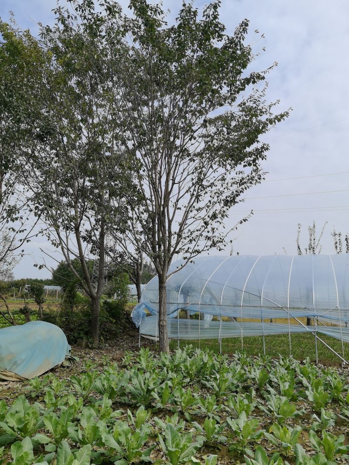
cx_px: 174
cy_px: 232
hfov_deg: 51.3
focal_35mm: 27
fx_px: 363
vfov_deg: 65.3
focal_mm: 5.52
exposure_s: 1/3953
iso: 50
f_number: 1.9
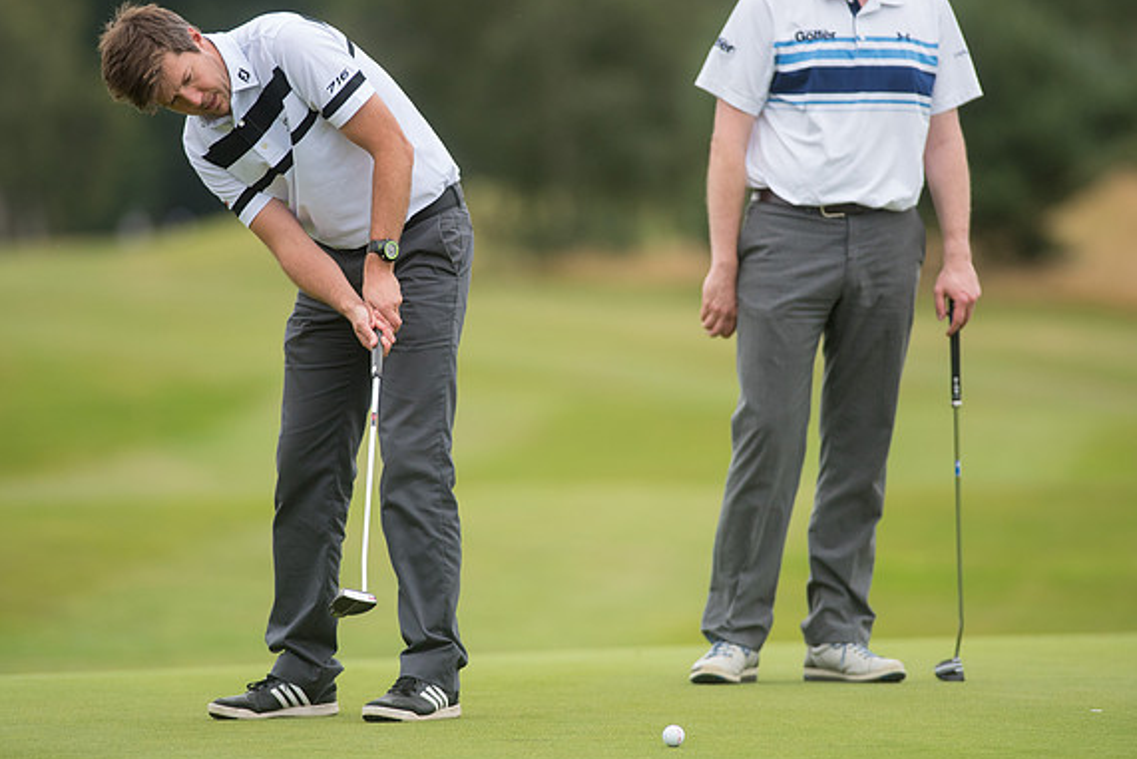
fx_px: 11435
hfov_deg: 5.7
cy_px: 332
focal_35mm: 362
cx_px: 517
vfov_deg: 3.8
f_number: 4
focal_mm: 300
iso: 800
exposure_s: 1/3200
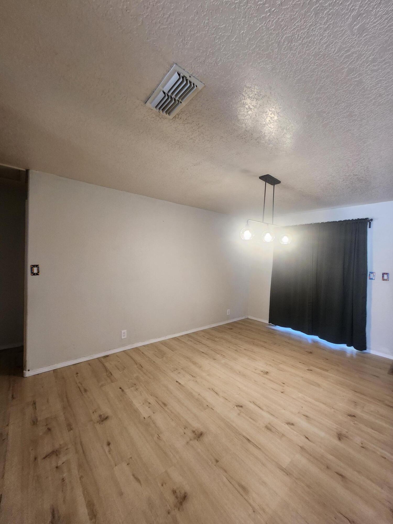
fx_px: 197
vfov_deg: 106.2
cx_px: 196
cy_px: 262
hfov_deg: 89.9
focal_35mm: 13
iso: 320
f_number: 2.2
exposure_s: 1/60
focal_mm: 1.74
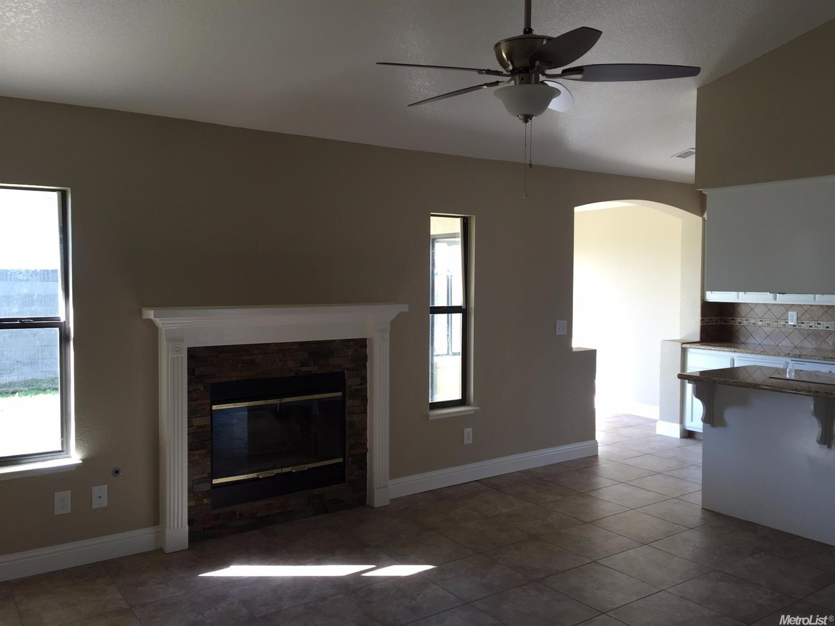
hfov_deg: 61.7
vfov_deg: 48.2
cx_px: 418
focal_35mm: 29
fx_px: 699
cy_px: 313
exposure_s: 1/60
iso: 32
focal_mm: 4.15
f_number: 2.2
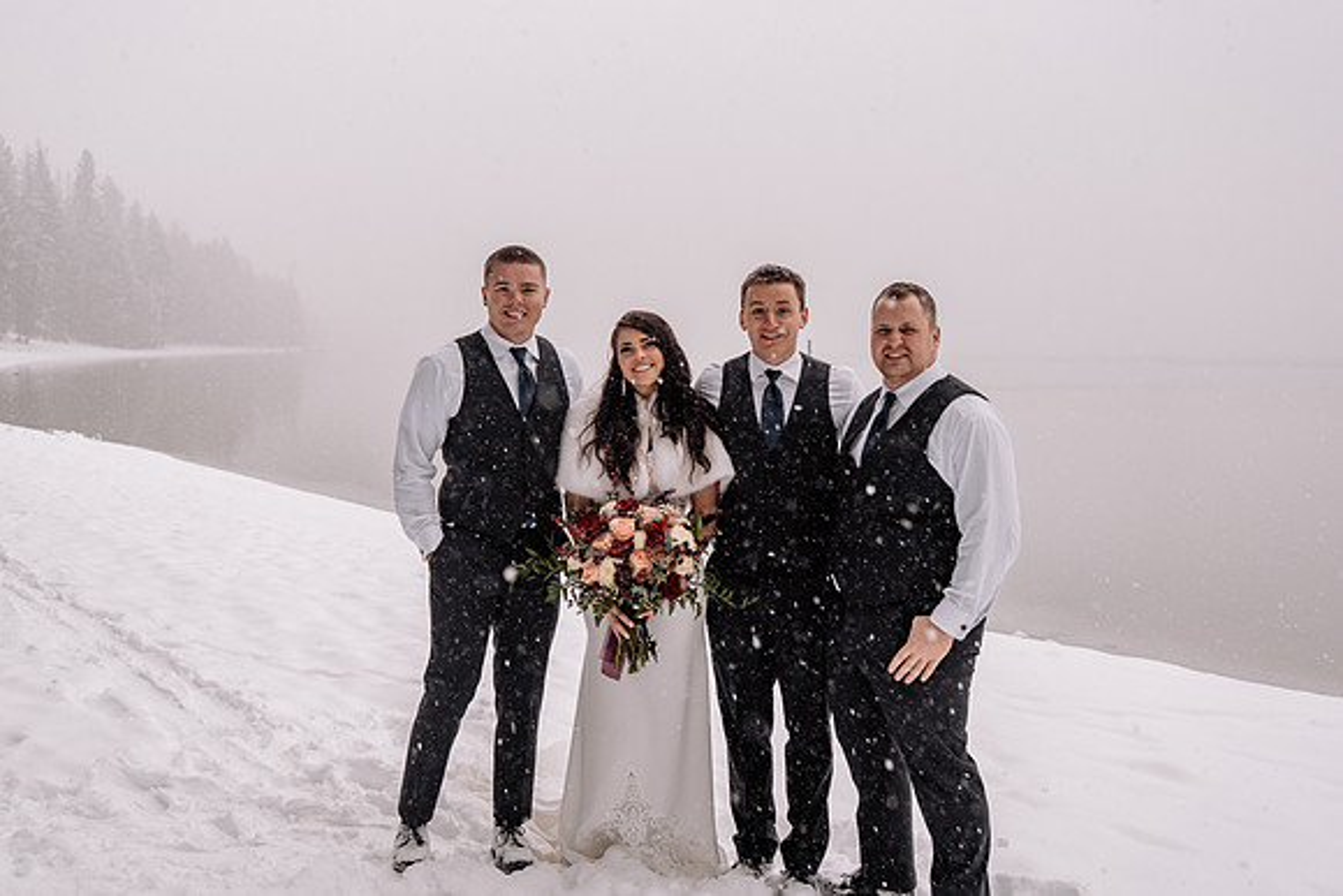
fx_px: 1387
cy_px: 432
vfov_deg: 35.8
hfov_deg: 51.7
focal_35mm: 37
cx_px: 638
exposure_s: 1/250
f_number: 5
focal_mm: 35
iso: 1250
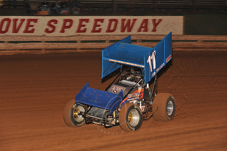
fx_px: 662
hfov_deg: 19.5
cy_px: 76
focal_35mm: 105
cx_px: 114
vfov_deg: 13.0
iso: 800
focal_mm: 105
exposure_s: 1/250
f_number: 6.3
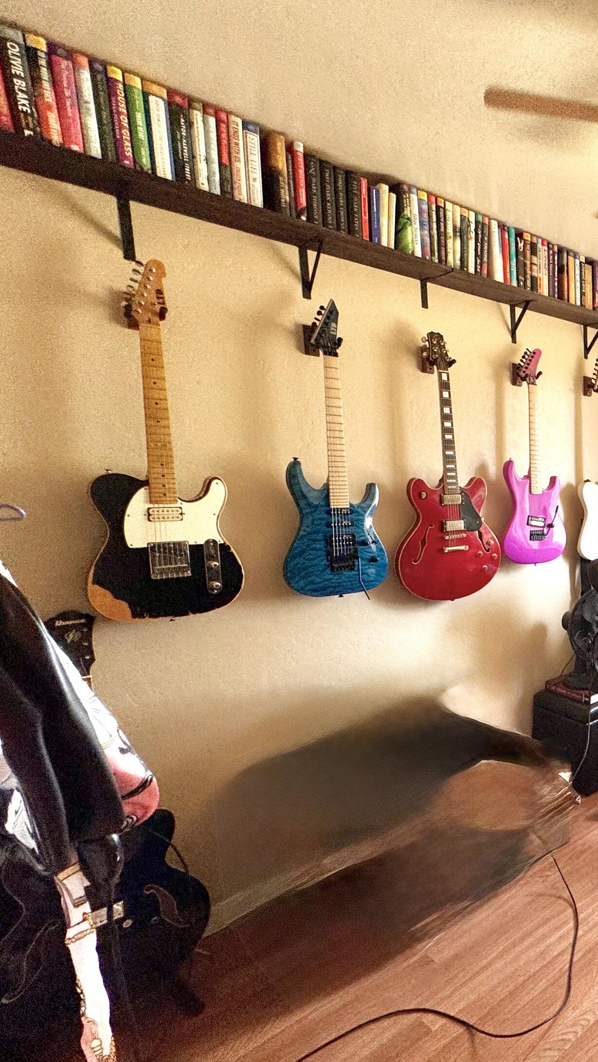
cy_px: 542
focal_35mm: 21
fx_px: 592
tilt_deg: -5.1
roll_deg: +0.3
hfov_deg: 38.3
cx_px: 731
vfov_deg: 83.8
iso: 125
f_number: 2.2
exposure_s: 1/120
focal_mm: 2.22
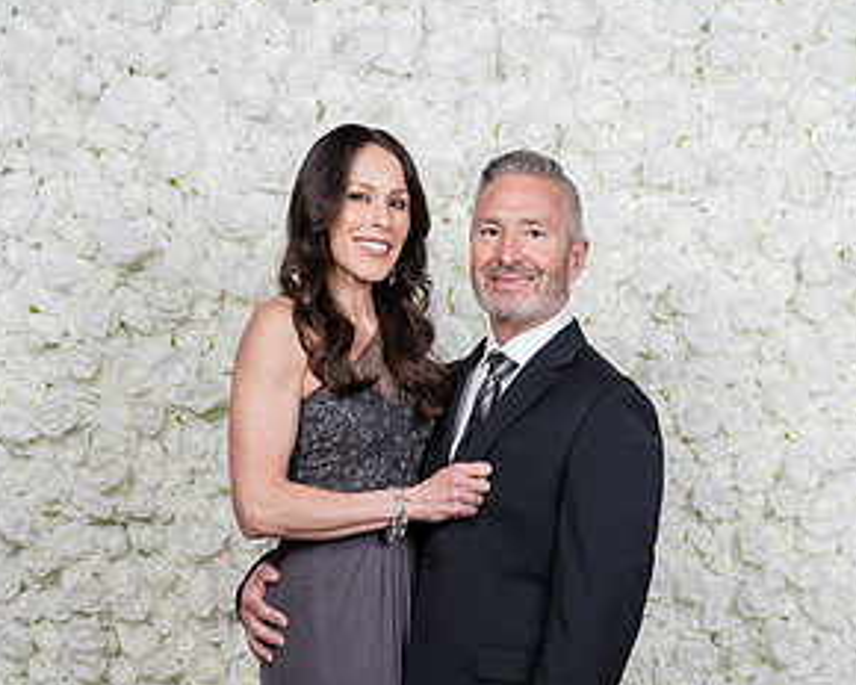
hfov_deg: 28.3
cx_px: 425
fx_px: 1697
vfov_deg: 22.1
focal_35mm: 67
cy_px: 647
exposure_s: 1/200
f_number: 5.6
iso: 500
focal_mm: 46
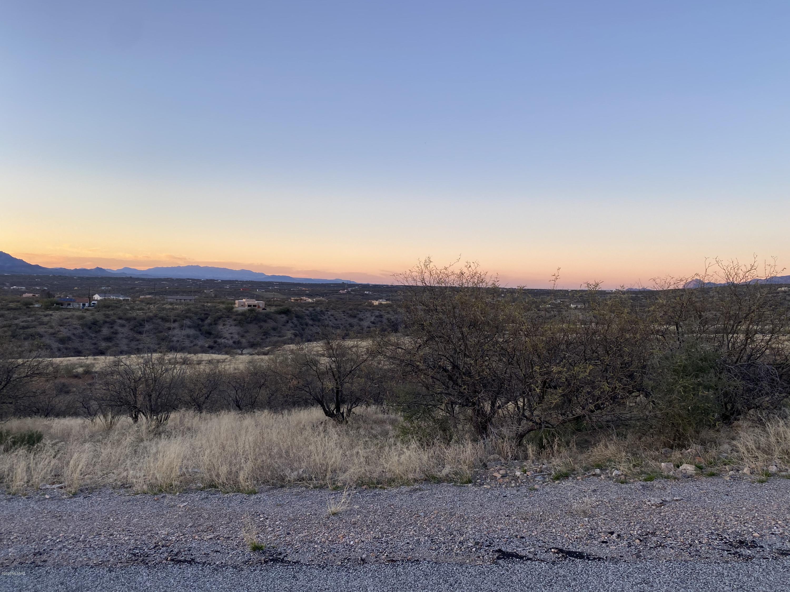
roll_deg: -2.2
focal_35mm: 26
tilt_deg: -0.6
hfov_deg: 67.3
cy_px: 296
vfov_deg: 53.1
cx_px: 395
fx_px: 593
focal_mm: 4.25
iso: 32
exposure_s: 1/142
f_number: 1.8
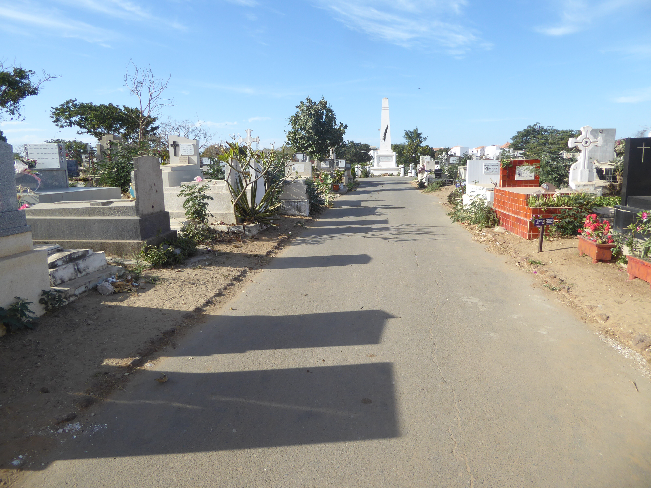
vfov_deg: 56.8
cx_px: 326
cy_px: 244
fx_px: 451
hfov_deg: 71.6
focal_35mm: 24
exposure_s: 1/640
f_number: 3.3
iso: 80
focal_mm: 4.3
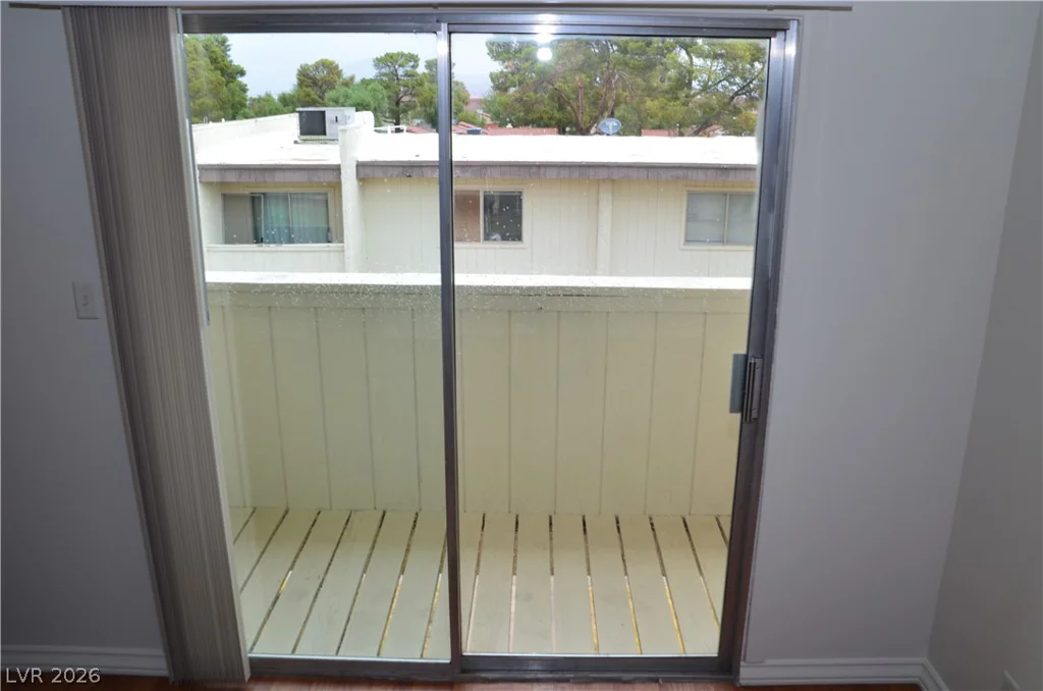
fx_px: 867
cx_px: 522
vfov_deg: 43.4
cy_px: 346
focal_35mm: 30
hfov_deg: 62.0
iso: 200
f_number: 10
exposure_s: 1/60
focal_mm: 20
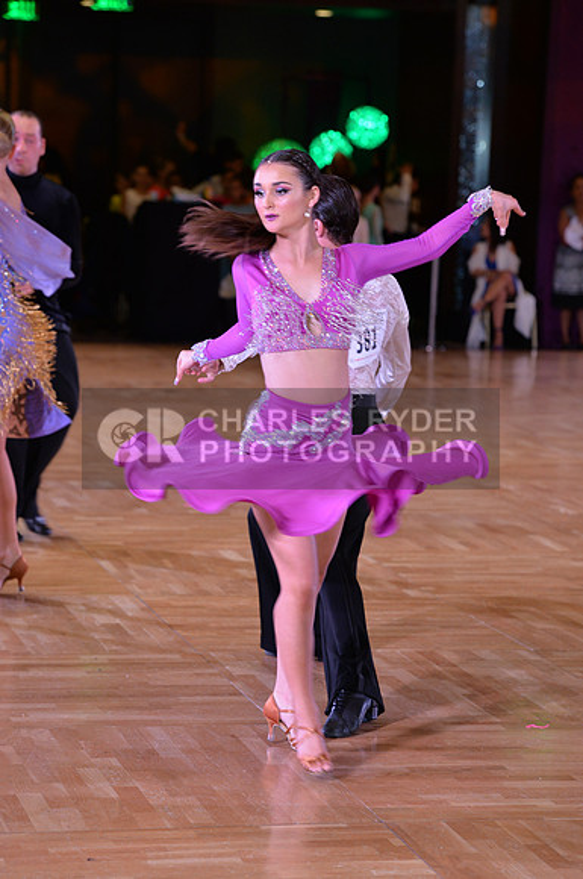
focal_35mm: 122
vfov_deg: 16.8
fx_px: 2972
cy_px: 440
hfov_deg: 11.2
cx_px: 292
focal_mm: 122
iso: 1600
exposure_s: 1/200
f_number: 4.5
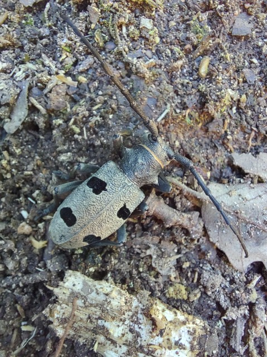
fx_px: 257
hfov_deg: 54.8
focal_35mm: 25
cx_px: 134
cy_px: 178
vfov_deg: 69.4
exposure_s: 1/30
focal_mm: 2.13
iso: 200
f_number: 2.4
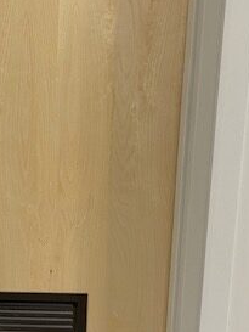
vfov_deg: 31.4
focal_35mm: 61
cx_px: -9
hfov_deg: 22.9
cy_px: 112
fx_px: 585
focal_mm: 4.25
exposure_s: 1/60
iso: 100
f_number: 1.8
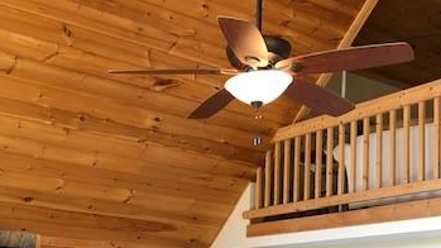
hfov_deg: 37.0
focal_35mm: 56
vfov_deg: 20.6
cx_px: 167
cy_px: 259
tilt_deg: +4.4
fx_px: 655
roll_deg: -1.7
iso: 40
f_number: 1.8
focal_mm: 4
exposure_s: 1/30
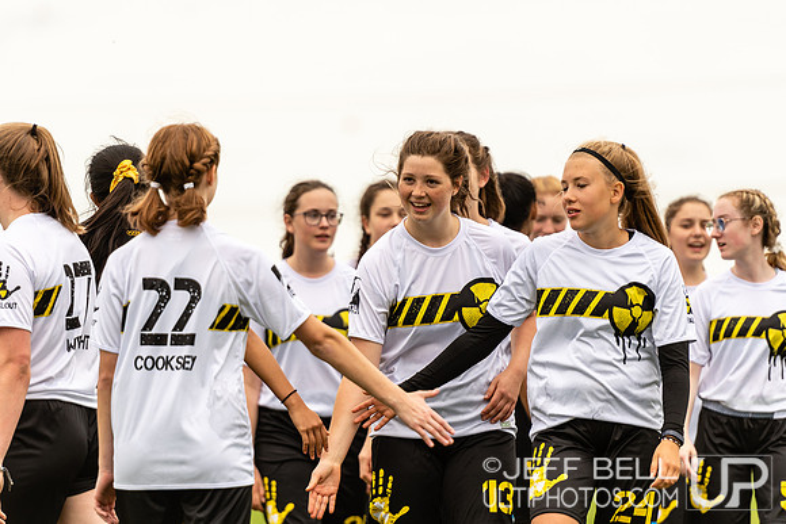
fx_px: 6551
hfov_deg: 6.9
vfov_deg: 4.6
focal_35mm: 300
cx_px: 393
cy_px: 262
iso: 100
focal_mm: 200
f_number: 2.8
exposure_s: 1/1000
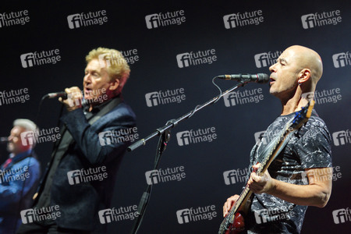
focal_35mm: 105
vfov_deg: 13.0
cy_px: 117
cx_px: 176
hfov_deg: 19.5
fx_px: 1024
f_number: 2.8
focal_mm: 105
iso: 3200
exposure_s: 1/125
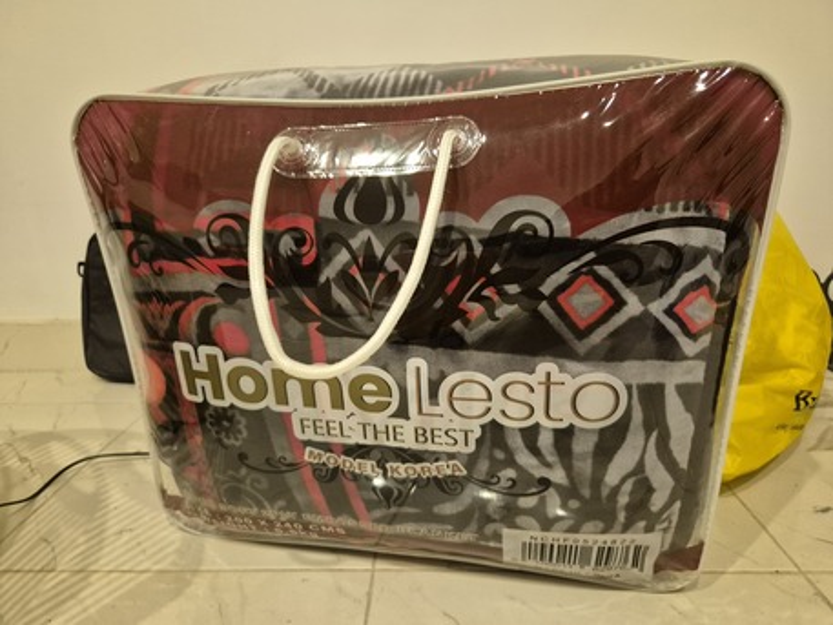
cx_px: 416
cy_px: 312
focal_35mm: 23
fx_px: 554
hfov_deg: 73.9
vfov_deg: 58.9
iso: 1600
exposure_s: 1/100
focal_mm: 5.4
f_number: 1.8
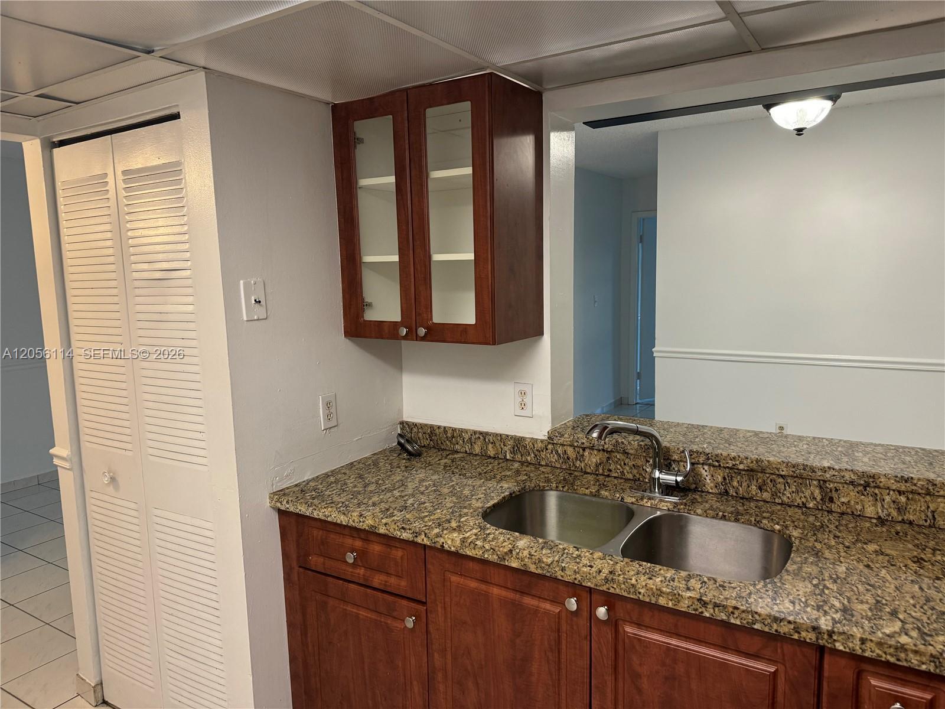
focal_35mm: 24
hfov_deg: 71.6
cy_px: 354
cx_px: 472
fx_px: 655
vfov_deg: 56.8
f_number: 1.78
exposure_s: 1/60
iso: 250
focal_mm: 6.76
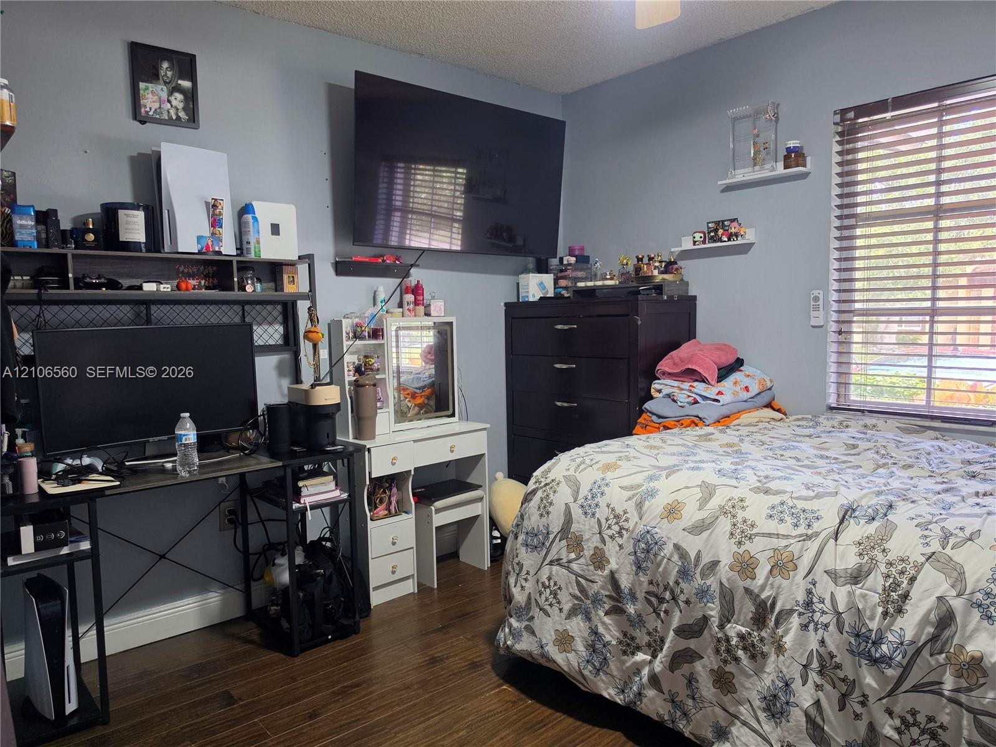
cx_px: 498
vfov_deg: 58.9
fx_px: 662
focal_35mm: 23
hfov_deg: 73.9
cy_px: 374
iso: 200
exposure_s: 1/120
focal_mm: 6.5
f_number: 1.4
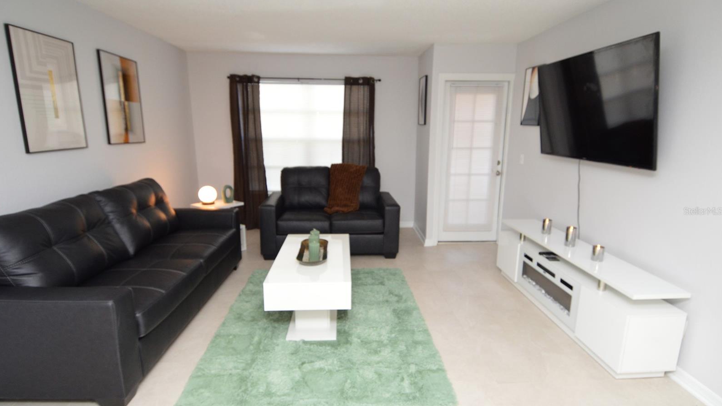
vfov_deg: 58.3
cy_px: 211
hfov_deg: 89.6
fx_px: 364
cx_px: 360
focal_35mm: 19
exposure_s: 1/60
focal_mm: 12
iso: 720
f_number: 4
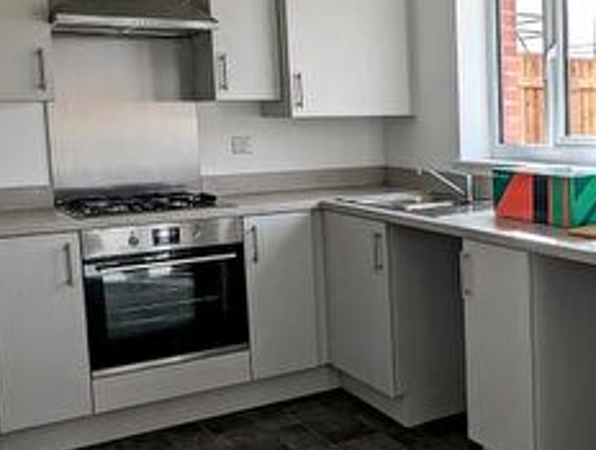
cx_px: 620
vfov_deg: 30.3
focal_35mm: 48
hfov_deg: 35.2
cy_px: 192
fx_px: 828
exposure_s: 1/1309
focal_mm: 2.35
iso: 54
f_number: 2.2
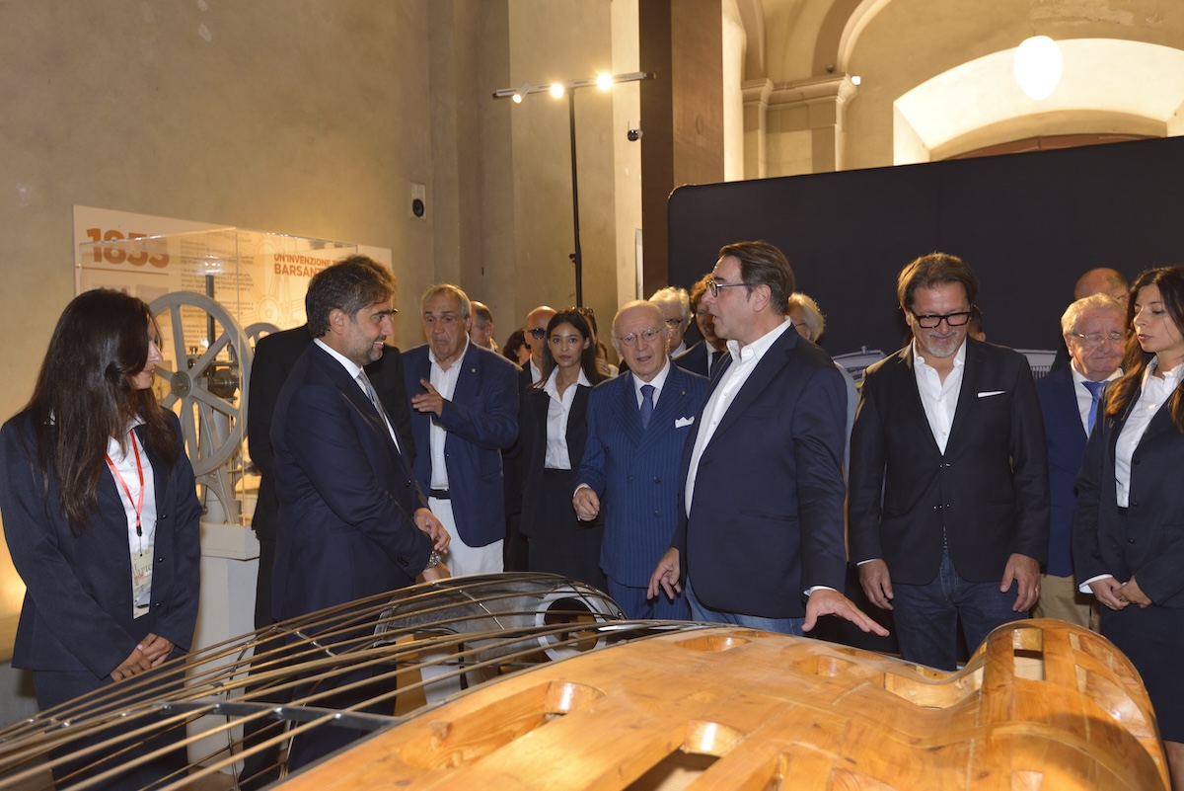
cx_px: 592
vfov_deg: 42.4
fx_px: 1020
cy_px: 396
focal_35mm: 31
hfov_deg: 60.3
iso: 800
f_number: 4
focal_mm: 31
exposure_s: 1/60
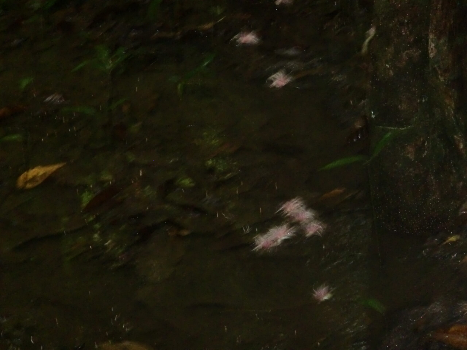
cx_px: 234
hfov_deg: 18.9
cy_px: 175
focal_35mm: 104
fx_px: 1403
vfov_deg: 14.2
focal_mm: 18.31
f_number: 5.2
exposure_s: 1/40
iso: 400
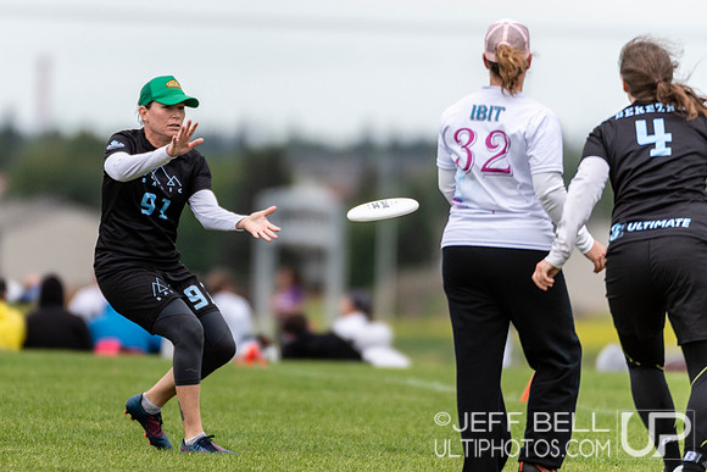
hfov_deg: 2.6
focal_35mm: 801
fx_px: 15741
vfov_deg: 1.7
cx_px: 235
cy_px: 236
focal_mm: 400
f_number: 4
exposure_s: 1/1250
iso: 400
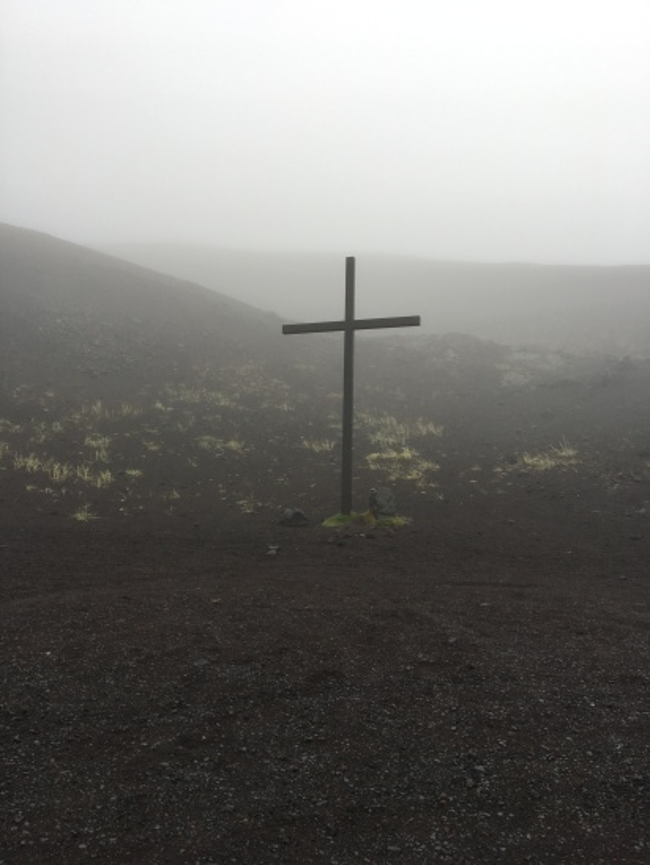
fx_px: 726
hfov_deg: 48.2
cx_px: 325
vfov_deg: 61.6
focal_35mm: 29
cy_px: 432
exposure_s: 1/183
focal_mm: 4.15
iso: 25
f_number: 2.2
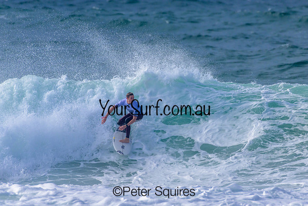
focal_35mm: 1000
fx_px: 8557
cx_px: 154
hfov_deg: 2.1
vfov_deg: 1.4
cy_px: 103
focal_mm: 1000
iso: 1000
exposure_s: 1/2500
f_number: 11
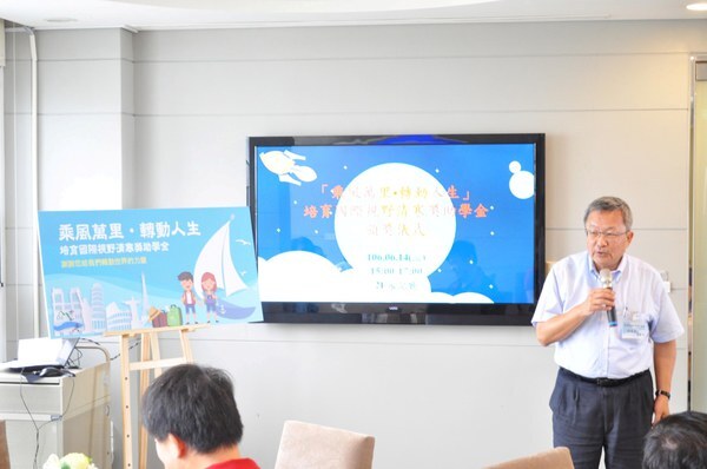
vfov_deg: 20.1
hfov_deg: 29.9
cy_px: 234
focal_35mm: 68
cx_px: 354
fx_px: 1323
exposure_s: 1/30
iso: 1250
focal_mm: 45
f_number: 5.3
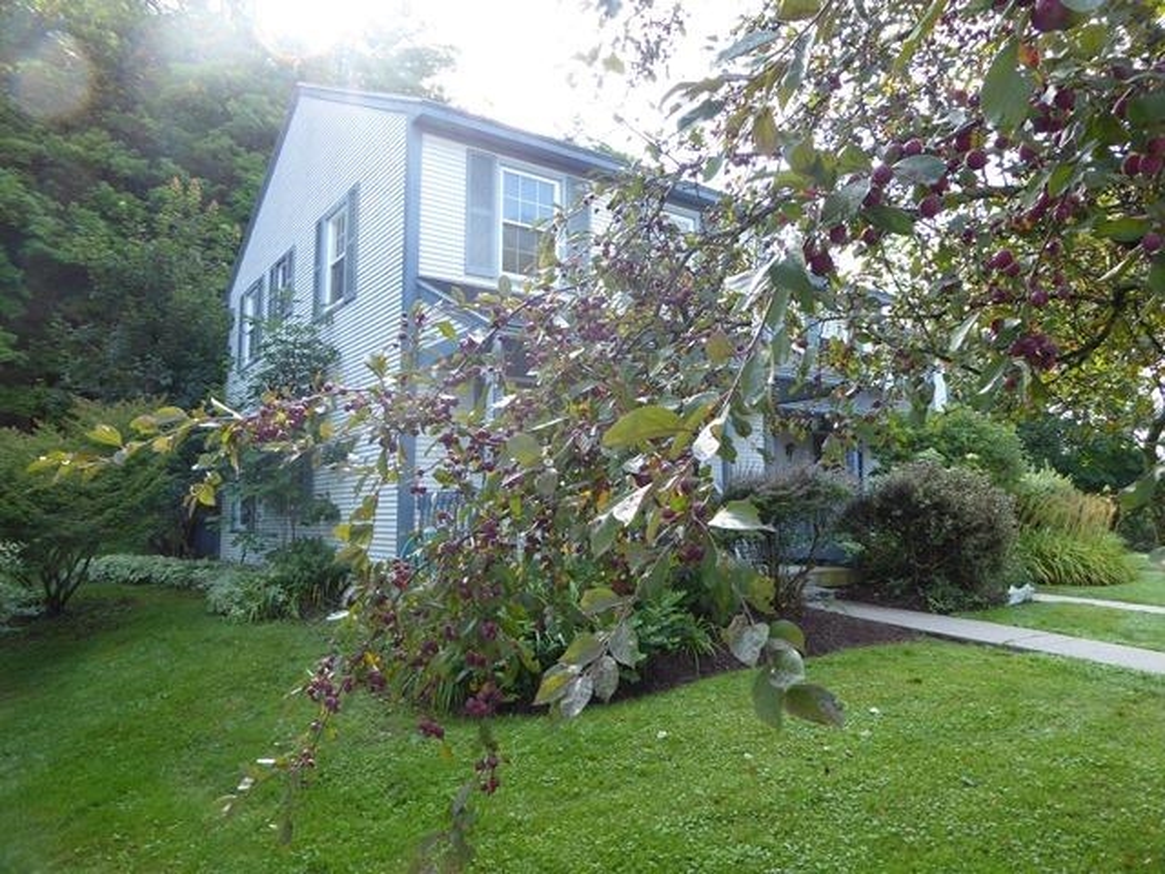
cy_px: 437
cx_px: 582
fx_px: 808
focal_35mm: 24
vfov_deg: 56.8
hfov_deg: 71.6
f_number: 3.3
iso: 80
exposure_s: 1/100
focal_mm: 4.3
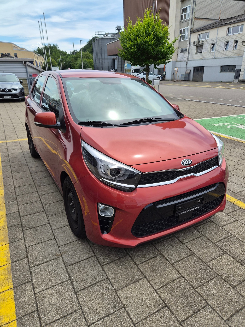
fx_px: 217
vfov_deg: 73.9
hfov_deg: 58.9
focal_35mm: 23
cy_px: 164
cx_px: 122
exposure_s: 1/2696
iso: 50
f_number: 1.8
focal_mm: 5.4
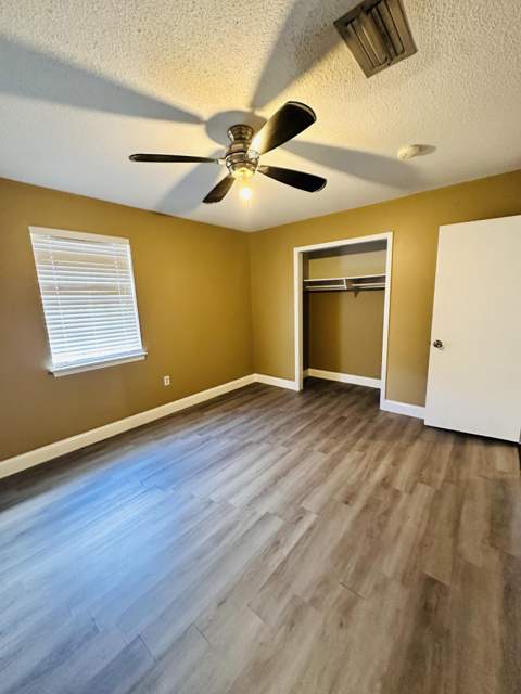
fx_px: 281
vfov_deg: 102.1
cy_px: 347
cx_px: 260
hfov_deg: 85.7
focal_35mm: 14
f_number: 2.2
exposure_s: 1/60
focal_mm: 2.22
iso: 1000
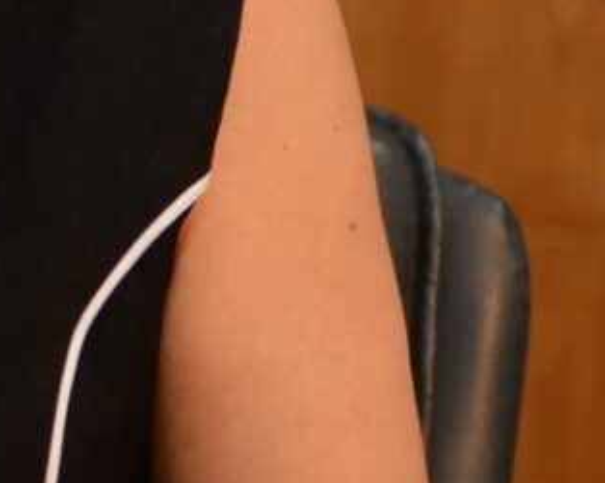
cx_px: -487
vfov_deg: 6.3
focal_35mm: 245
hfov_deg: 7.6
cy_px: 55
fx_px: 4386
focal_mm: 32
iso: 640
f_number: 2.8
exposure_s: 1/200
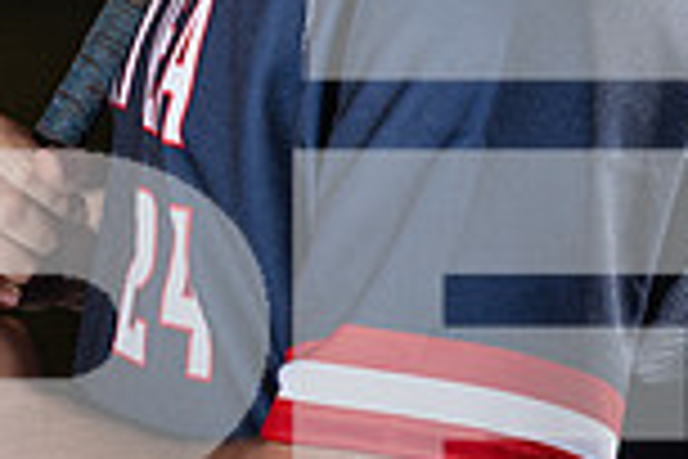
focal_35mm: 227
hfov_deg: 8.9
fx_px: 4338
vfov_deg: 6.0
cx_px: -319
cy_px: -155
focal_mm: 60
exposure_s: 1/125
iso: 200
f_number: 8
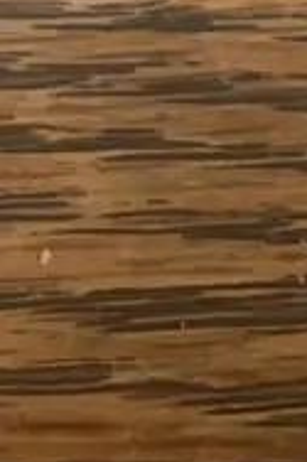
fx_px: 2037
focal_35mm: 159
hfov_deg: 8.6
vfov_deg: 12.0
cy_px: -332
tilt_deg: -67.3
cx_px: 194
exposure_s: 1/50
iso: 125
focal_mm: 3.99
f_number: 1.8
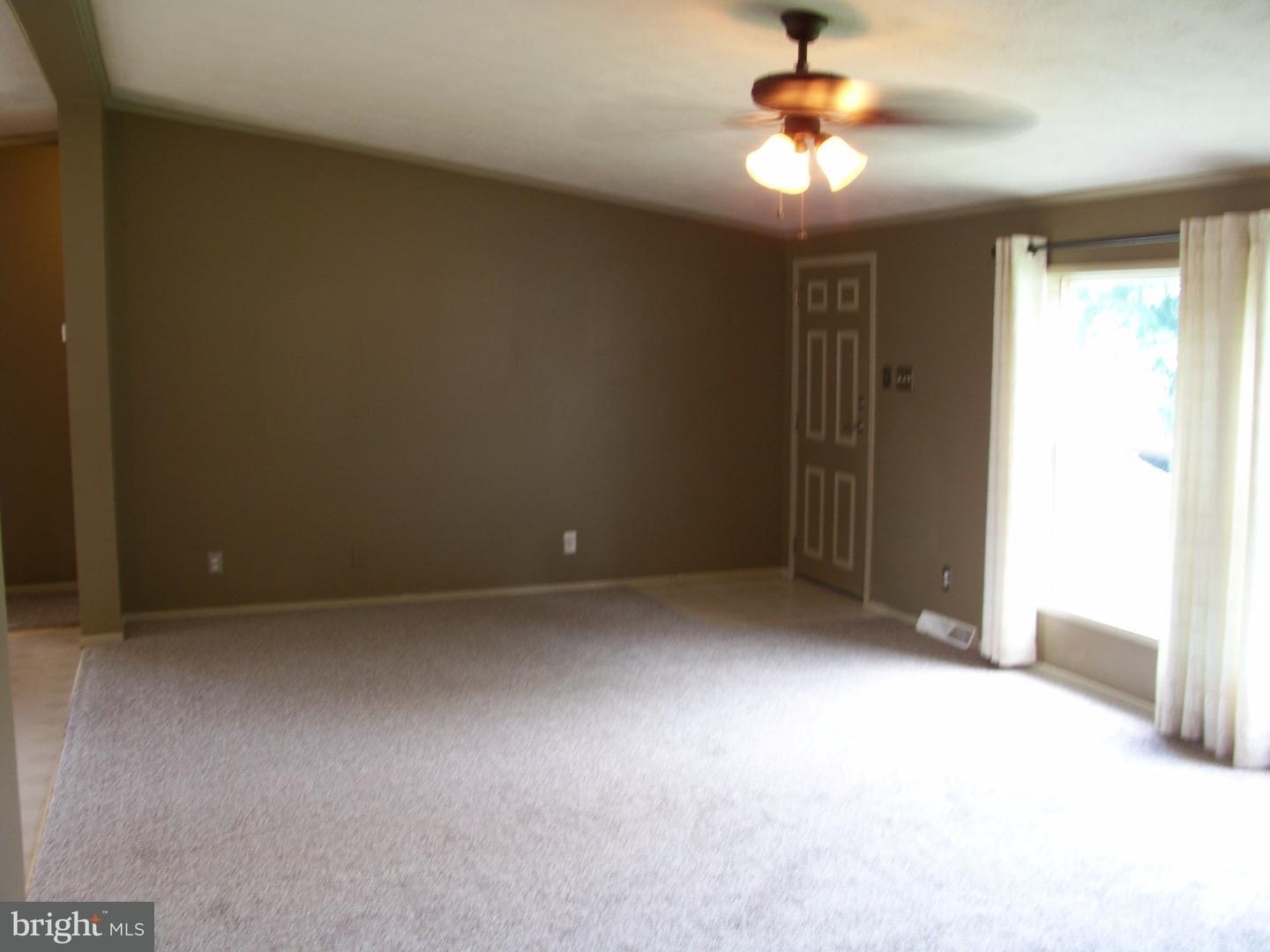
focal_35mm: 33
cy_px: 476
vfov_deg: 42.9
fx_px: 1211
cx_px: 635
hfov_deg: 55.4
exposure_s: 1/3.2
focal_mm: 5.85
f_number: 5.6
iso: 64
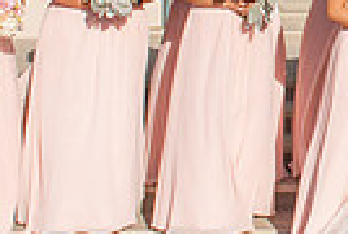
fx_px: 1085
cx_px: 530
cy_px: -107
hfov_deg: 16.5
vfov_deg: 11.8
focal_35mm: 112
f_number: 10
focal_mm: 24
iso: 100
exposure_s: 1/200
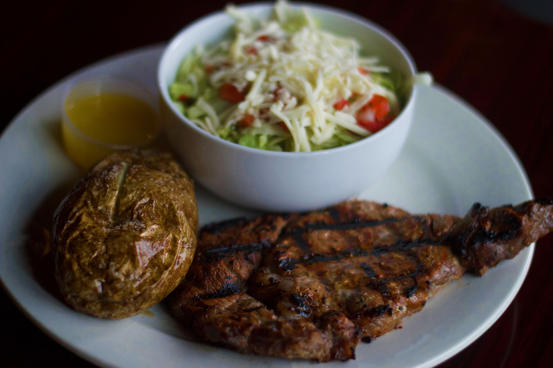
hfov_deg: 27.0
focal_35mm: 75
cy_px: 184
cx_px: 276
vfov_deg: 18.2
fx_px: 1151
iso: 800
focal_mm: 50
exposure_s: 1/800
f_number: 1.8
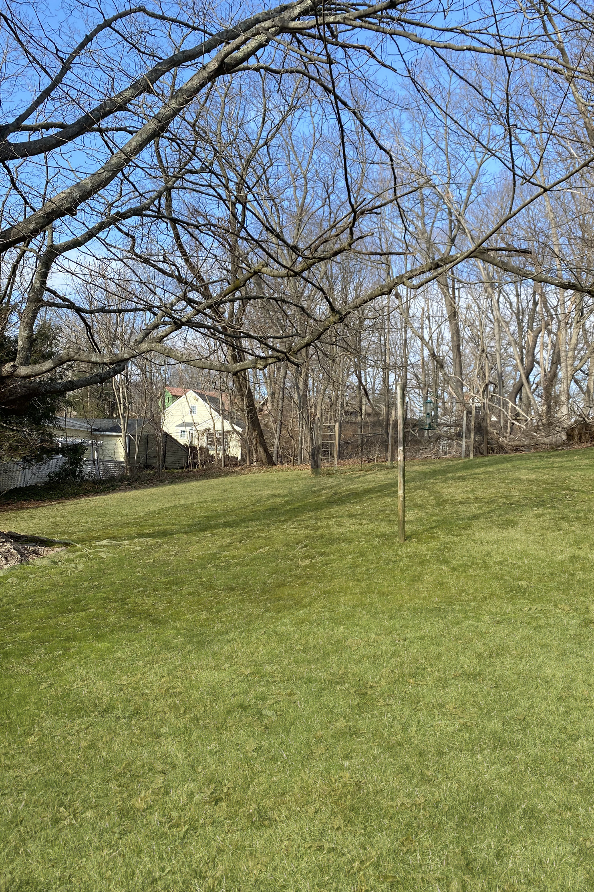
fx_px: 693
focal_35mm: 28
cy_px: 457
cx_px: 344
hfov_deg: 46.2
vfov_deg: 65.5
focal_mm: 4.25
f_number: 1.8
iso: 32
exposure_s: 1/919
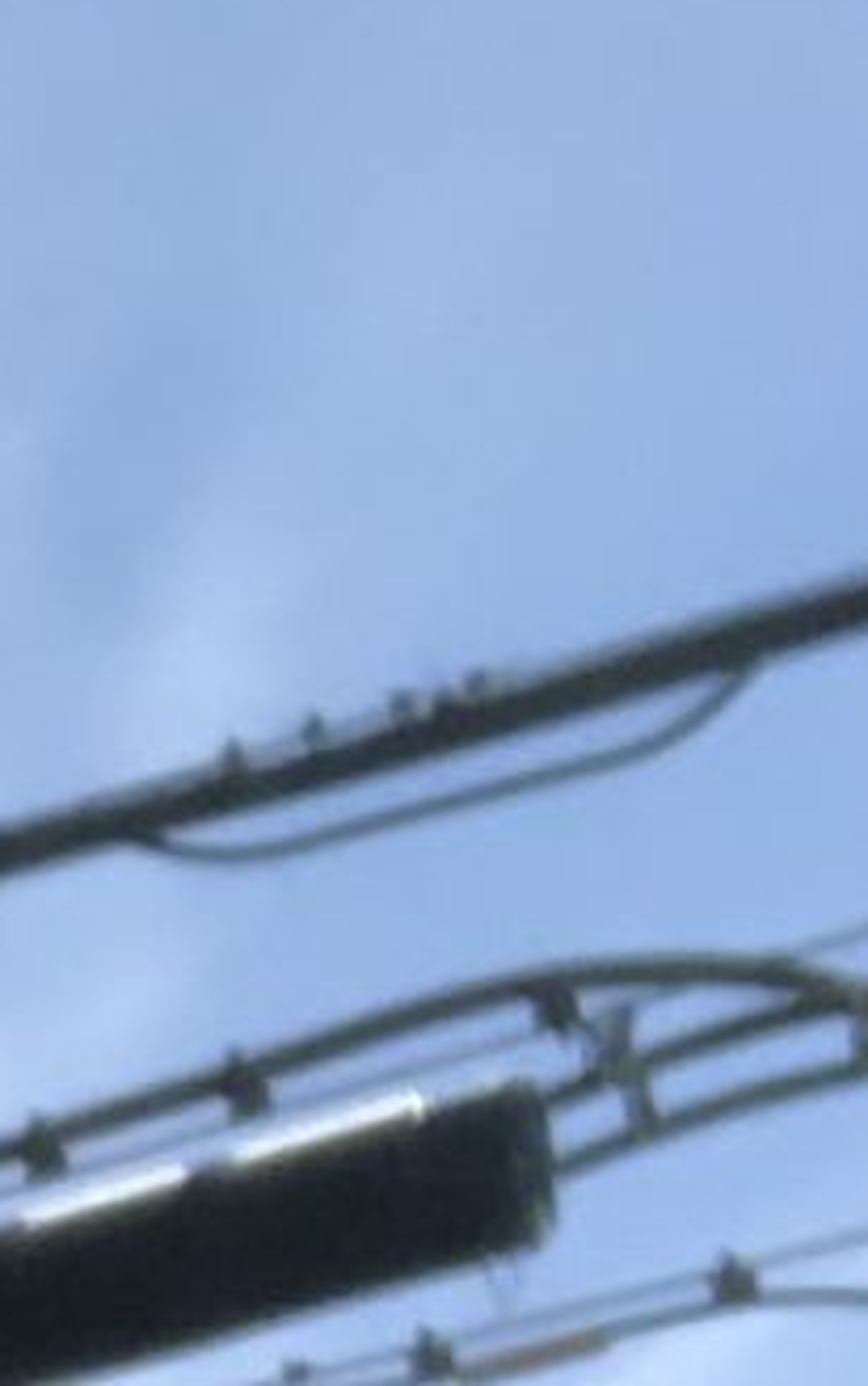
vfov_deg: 7.8
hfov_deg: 4.5
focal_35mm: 264
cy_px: 2060
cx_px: -2981
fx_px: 9979
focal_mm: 2.87
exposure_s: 1/871
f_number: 2.2
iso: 20
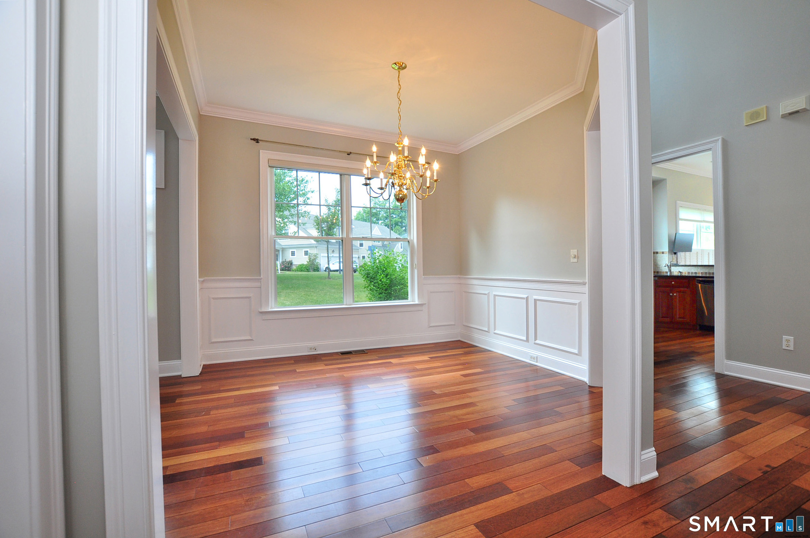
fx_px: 337
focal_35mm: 15
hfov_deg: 100.5
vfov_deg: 77.2
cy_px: 269
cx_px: 405
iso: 400
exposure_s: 1/40
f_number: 5.6
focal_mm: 10
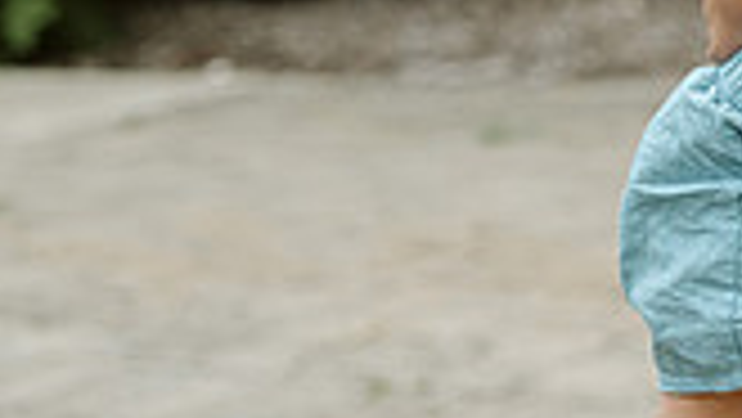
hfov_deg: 11.0
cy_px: -213
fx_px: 3622
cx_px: 1264
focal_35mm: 184
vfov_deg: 6.5
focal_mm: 50
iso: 640
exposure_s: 1/320
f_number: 2.8
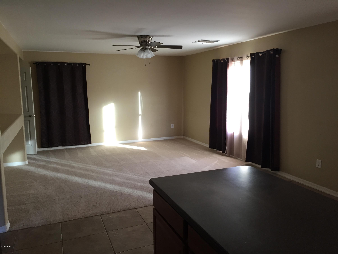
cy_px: 127
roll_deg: +0.8
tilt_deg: -7.5
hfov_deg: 61.7
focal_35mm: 29
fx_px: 283
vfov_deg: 48.2
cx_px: 169
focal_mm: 4.15
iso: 80
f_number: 2.2
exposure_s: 1/30
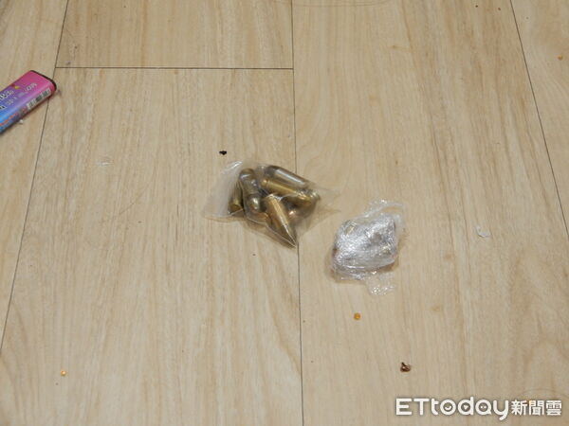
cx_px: 284
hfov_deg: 27.8
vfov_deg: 21.0
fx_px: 1151
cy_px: 213
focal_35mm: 70
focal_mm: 12.5
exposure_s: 1/30
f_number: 4.5
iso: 400
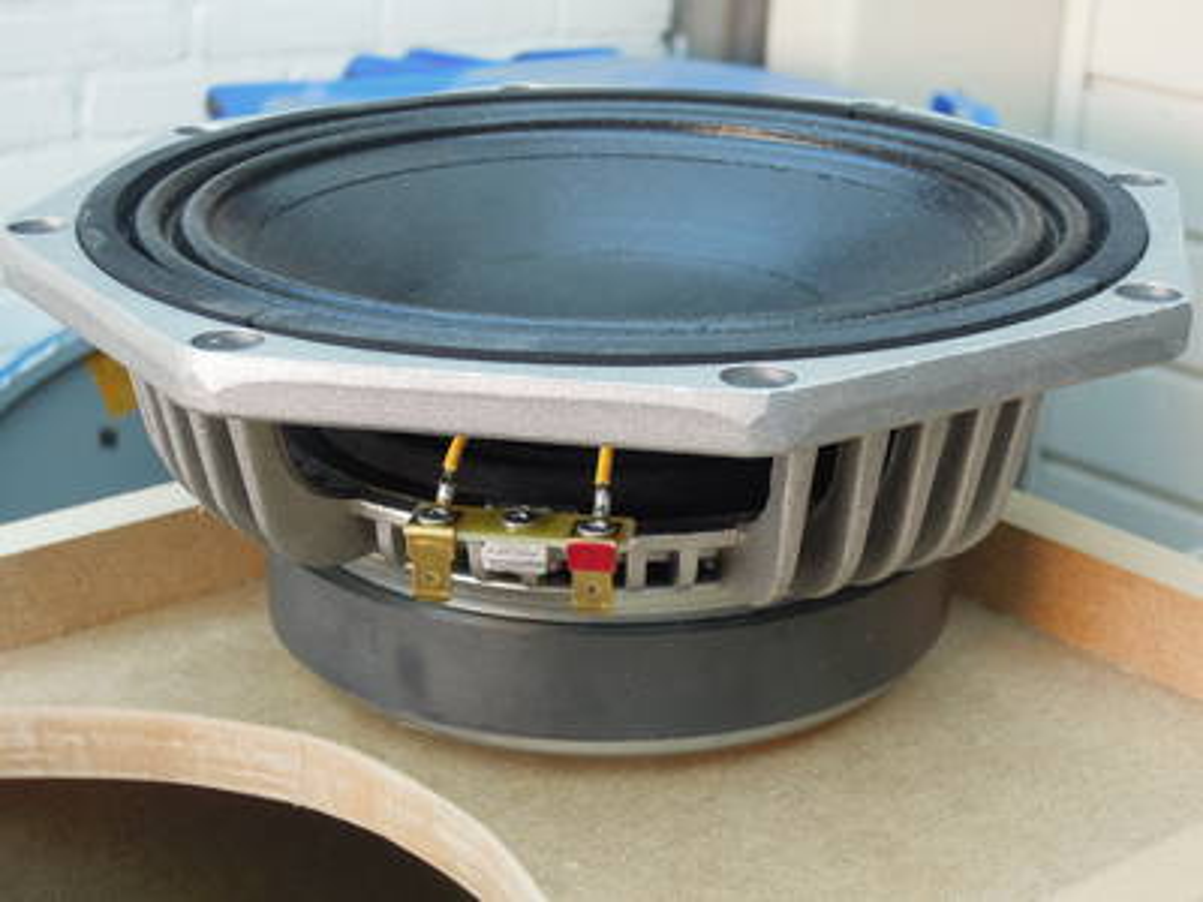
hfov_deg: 27.8
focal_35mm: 70
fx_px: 2433
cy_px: 451
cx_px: 602
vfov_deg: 21.0
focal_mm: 12.5
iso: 400
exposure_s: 1/40
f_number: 4.5
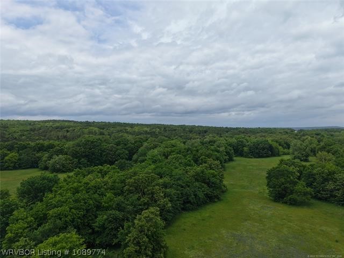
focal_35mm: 24
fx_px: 239
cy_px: 129
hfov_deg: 71.6
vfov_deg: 56.8
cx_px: 172
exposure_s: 1/6000
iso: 150
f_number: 1.8
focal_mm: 8.67
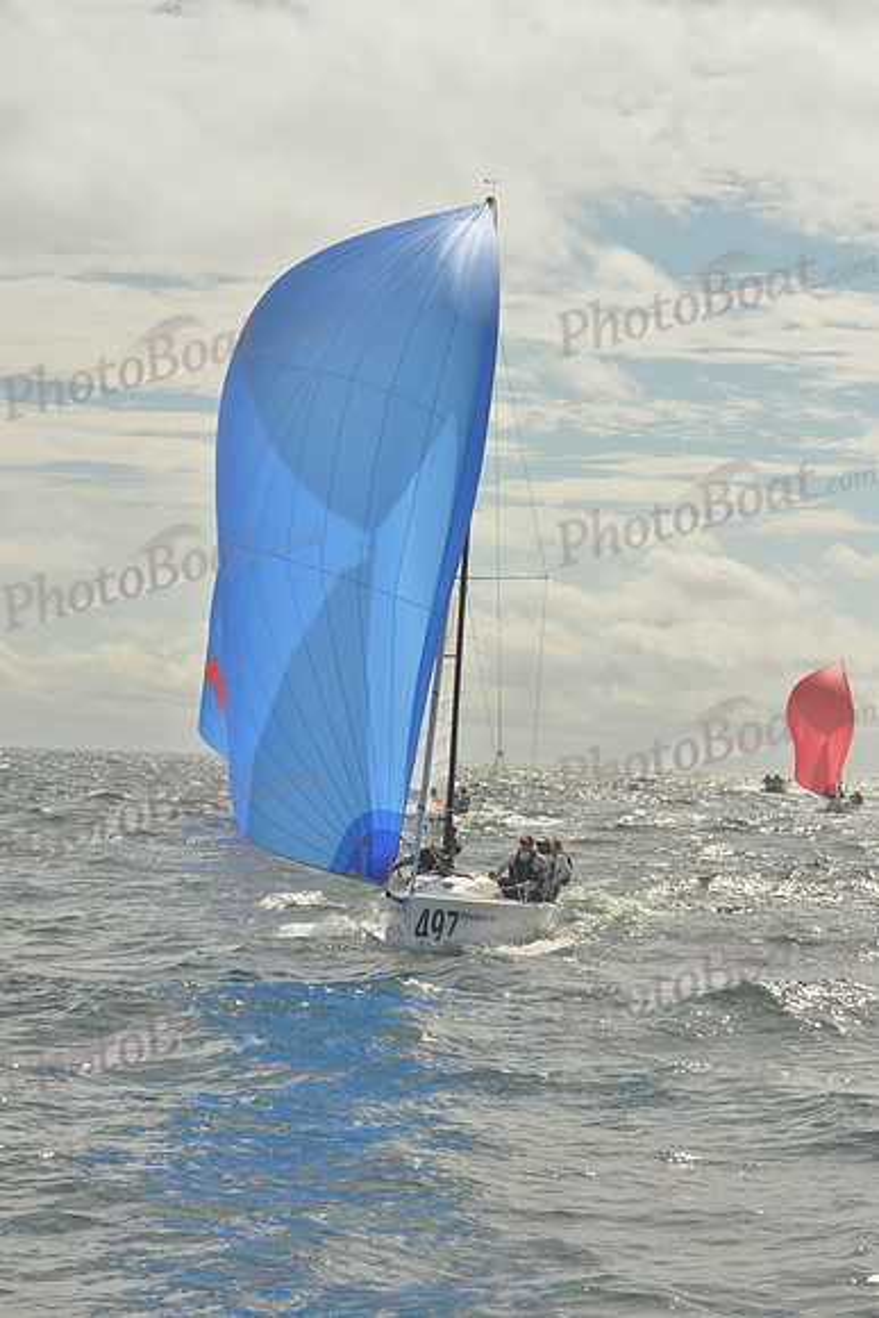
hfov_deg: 14.4
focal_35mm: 95
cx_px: 440
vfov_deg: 21.5
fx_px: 3477
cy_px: 659
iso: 400
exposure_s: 1/1250
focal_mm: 95
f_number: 14
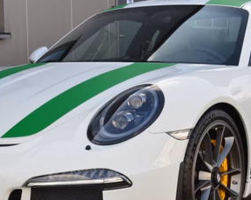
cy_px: 130
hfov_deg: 19.2
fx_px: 742
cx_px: 113
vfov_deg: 15.4
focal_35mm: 100
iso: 220
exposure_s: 1/60
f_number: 10
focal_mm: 32
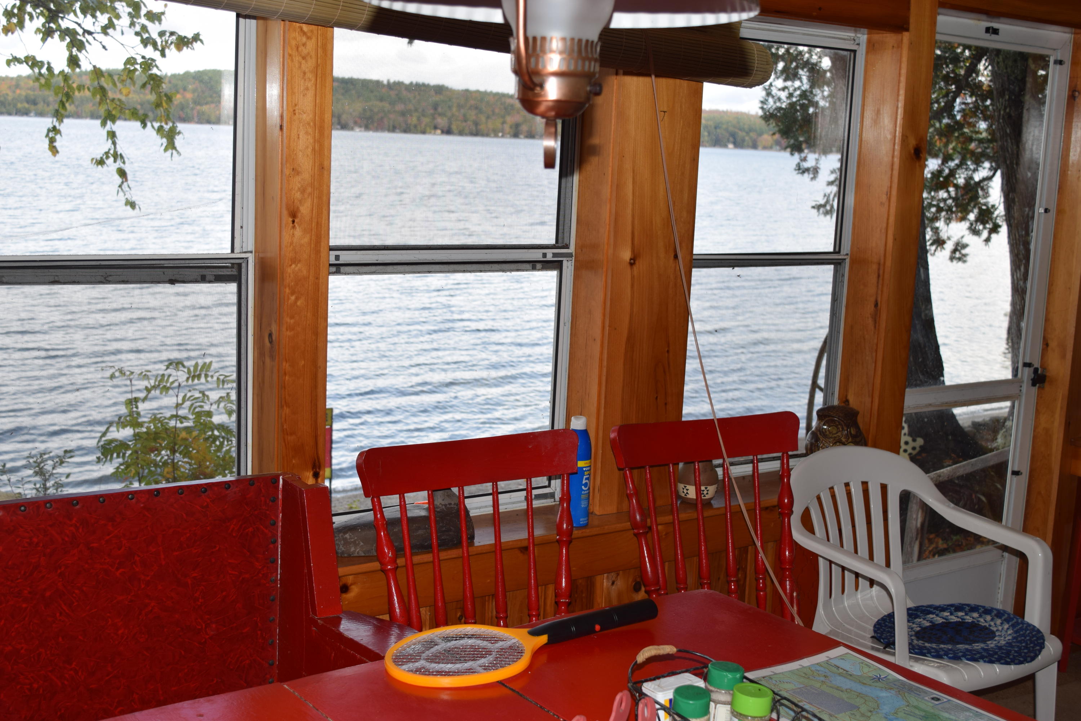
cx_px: 540
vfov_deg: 30.8
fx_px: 1306
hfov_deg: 45.0
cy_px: 360
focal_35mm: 44
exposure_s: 1/160
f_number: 6.3
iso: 100
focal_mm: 29
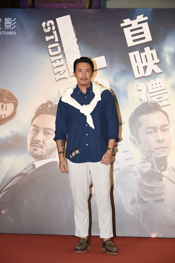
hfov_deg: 15.9
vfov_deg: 23.7
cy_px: 132
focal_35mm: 86
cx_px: 88
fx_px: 628
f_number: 6.3
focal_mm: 86
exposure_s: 1/200
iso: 2000
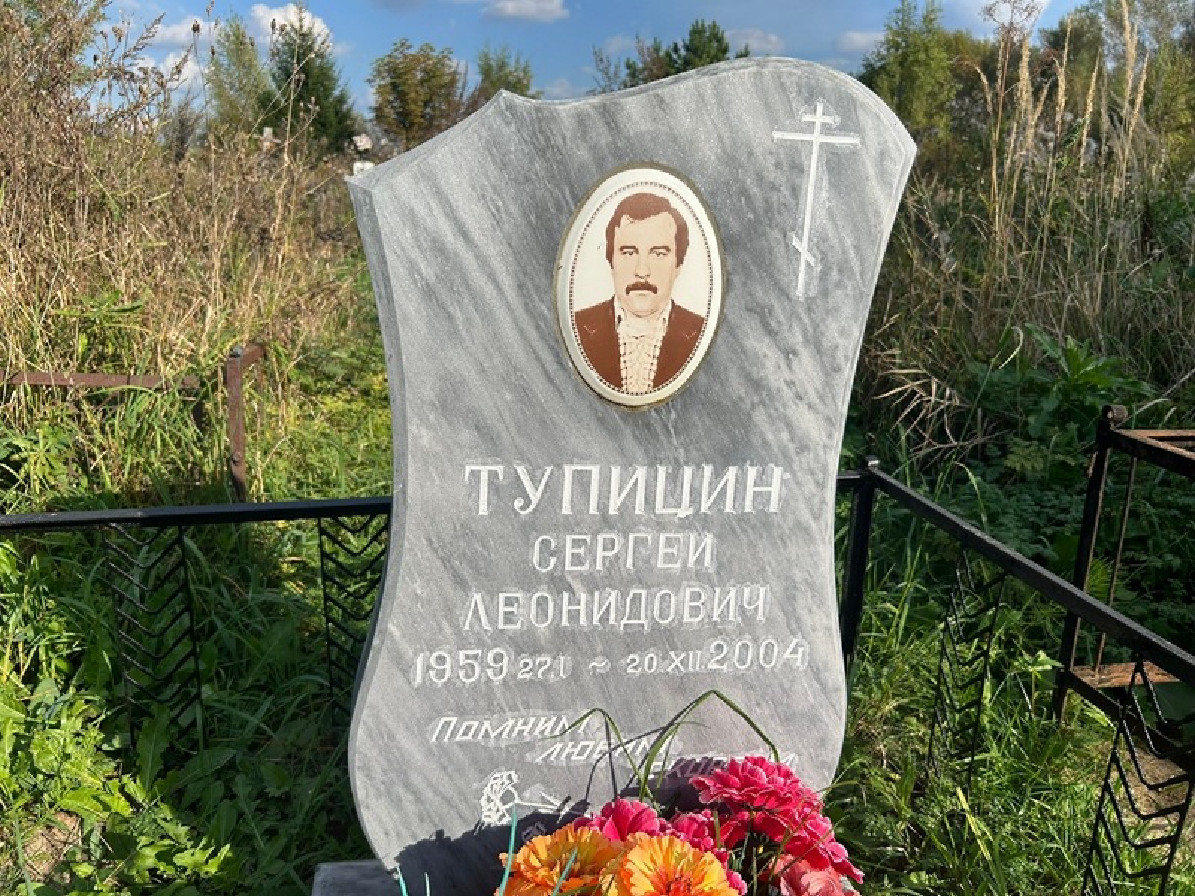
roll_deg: -1.7
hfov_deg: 67.3
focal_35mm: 26
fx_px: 898
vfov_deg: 53.1
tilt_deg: -14.4
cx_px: 598
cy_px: 448
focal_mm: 5.7
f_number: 1.5
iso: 50
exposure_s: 1/6579
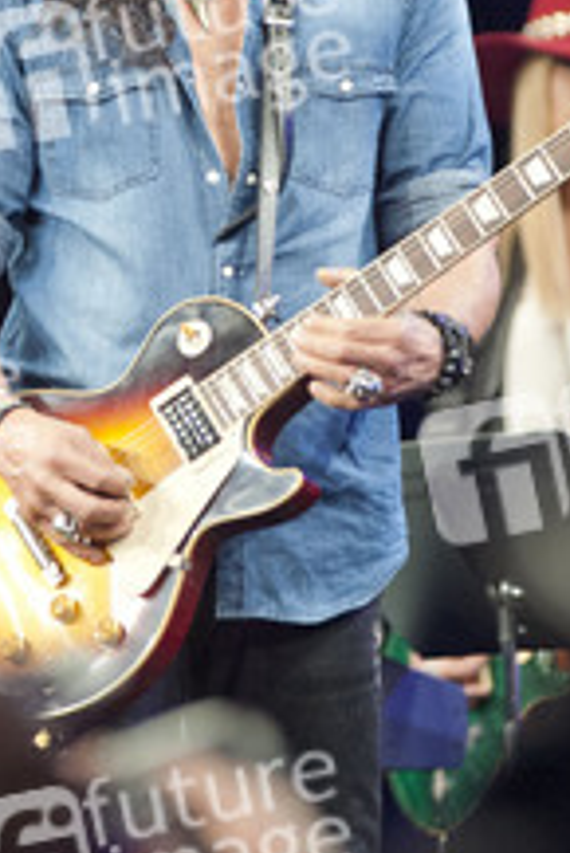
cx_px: 265
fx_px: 8725
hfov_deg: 3.7
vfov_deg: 5.6
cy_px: 256
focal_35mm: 368
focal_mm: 200
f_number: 2.8
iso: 1250
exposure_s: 1/200
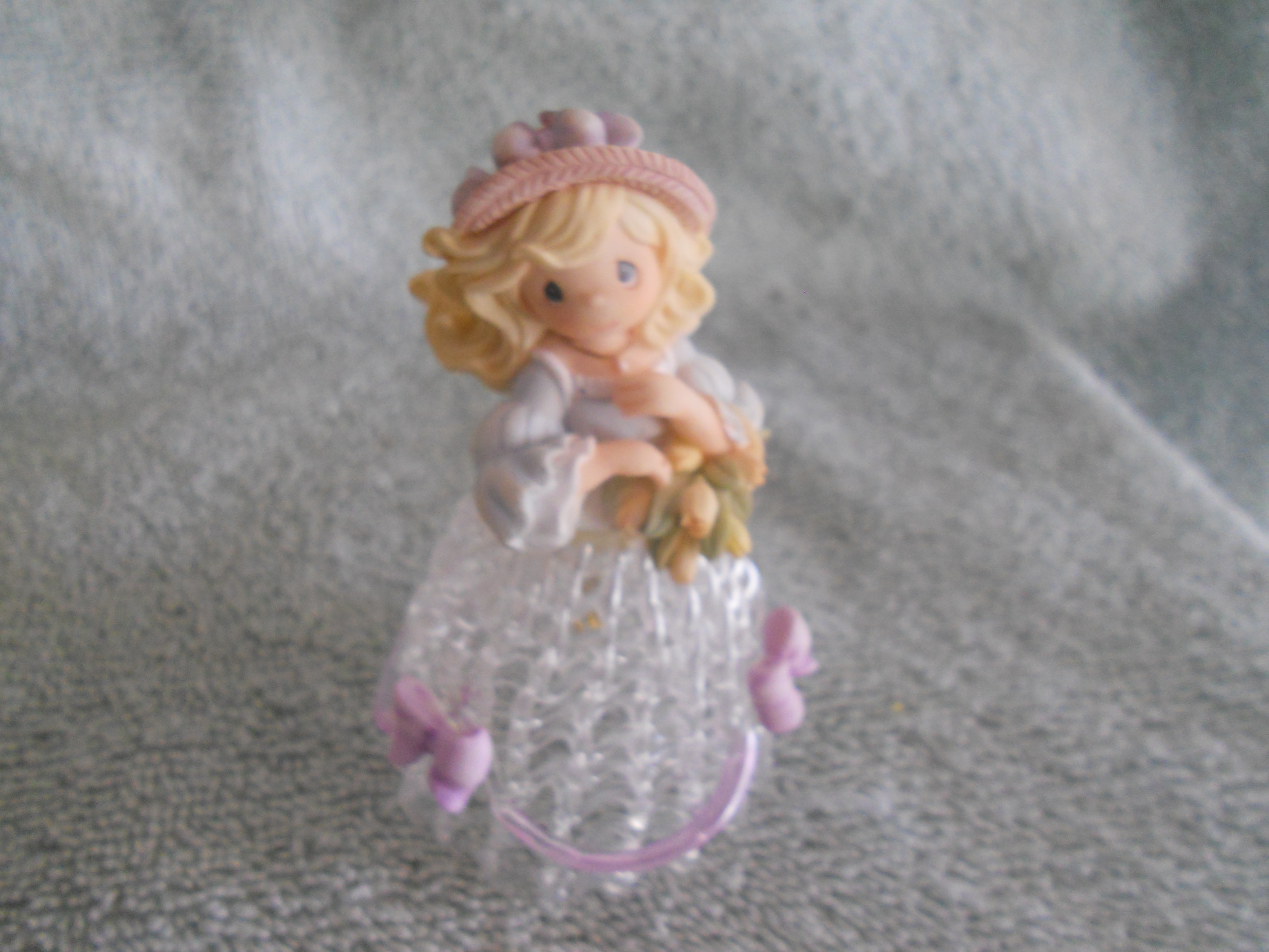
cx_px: 634
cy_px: 476
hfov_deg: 56.8
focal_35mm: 32
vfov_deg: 44.2
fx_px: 1173
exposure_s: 1/25
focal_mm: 5.8
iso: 400
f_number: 3.5
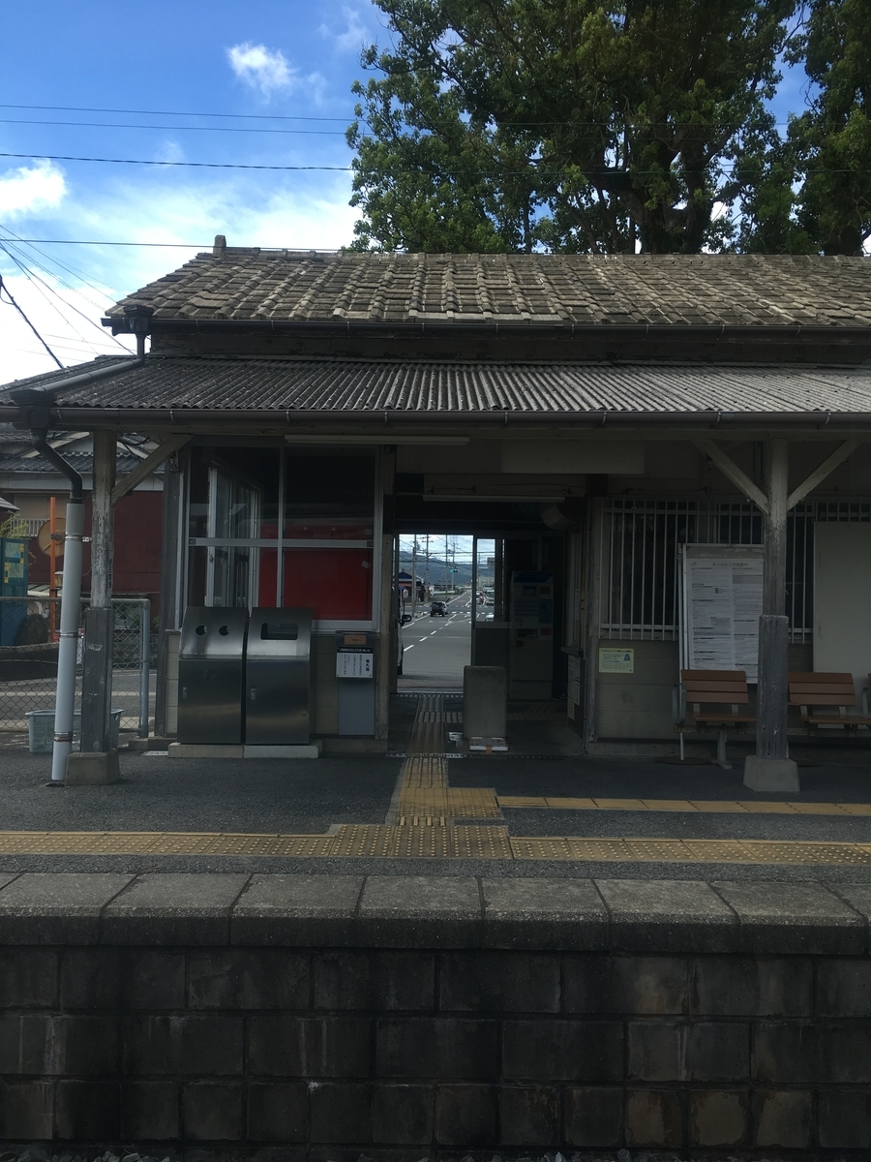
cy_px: 581
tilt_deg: -0.1
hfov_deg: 48.2
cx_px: 436
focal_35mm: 29
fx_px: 973
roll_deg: -0.8
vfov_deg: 61.7
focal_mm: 4.15
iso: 25
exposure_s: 1/450
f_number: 2.2
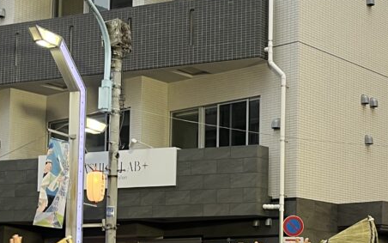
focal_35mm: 78
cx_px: 262
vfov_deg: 16.5
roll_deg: -1.1
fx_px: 825
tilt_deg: +5.1
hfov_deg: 26.3
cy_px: 225
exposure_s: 1/50
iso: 80
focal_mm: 5.1
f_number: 1.6
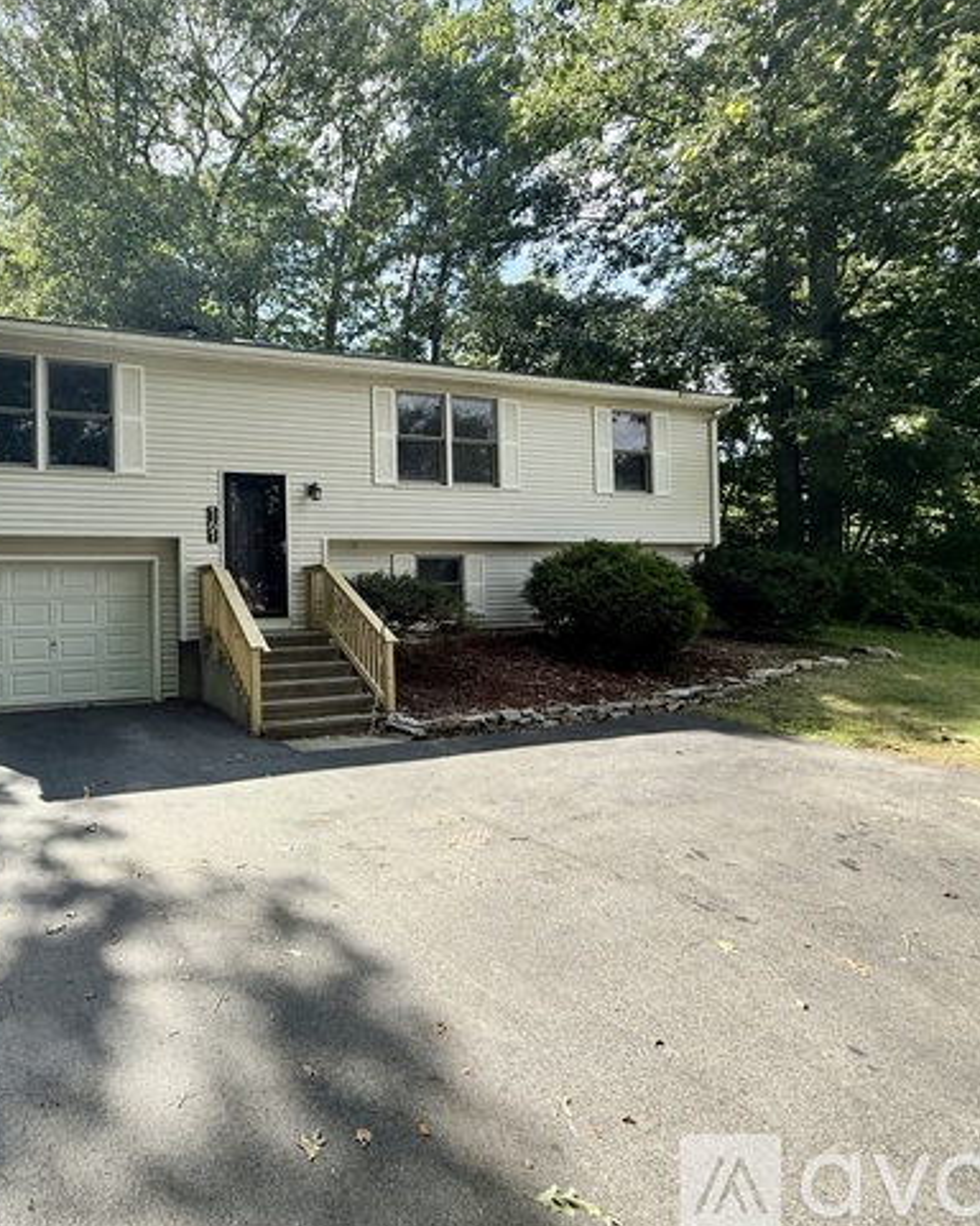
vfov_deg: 83.3
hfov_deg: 66.3
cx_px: 241
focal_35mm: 19
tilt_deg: -1.0
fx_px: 689
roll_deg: +0.9
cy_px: 598
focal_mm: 2.22
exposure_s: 1/395
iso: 50
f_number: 2.2
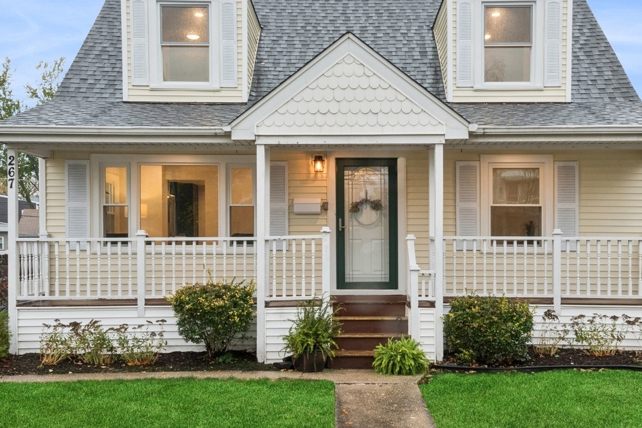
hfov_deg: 63.2
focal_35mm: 29
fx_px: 517
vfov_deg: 44.8
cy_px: 183
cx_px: 379
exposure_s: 1/3.33
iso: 400
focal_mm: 17
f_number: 22
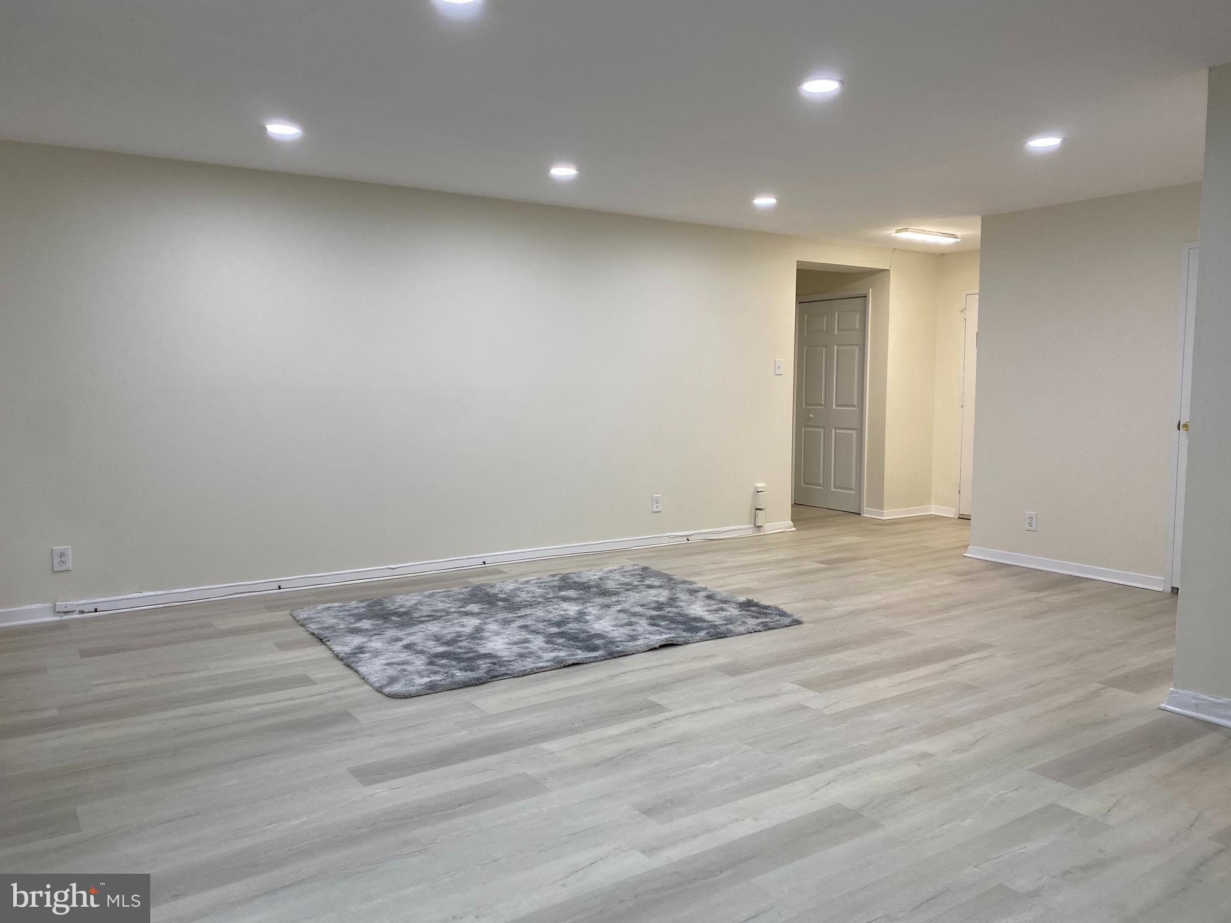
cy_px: 462
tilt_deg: -4.9
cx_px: 616
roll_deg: -0.1
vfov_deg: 53.1
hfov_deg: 67.3
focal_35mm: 26
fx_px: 925
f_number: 1.8
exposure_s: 1/120
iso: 100
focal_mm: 4.25
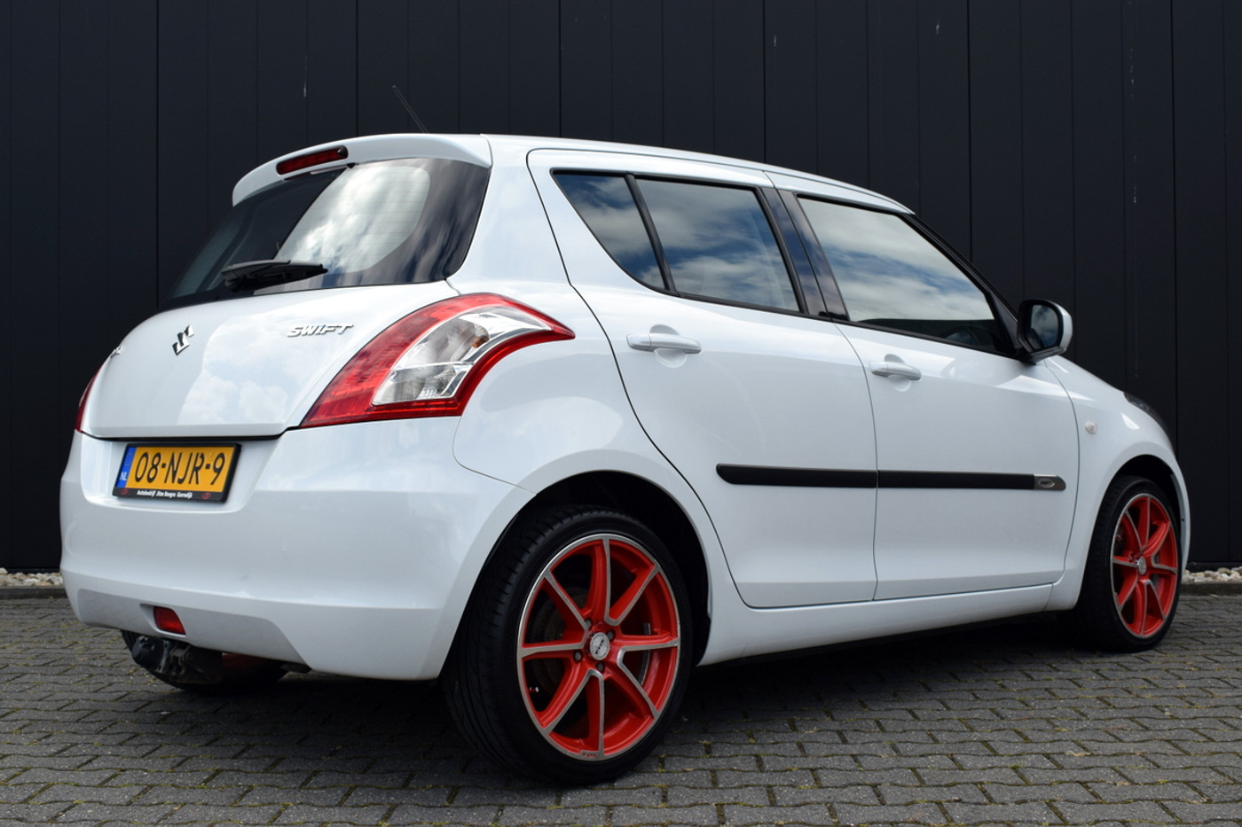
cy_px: 414
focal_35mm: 42
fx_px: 1449
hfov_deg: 46.4
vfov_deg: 31.9
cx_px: 621
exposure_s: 1/250
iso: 200
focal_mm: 28
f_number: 8
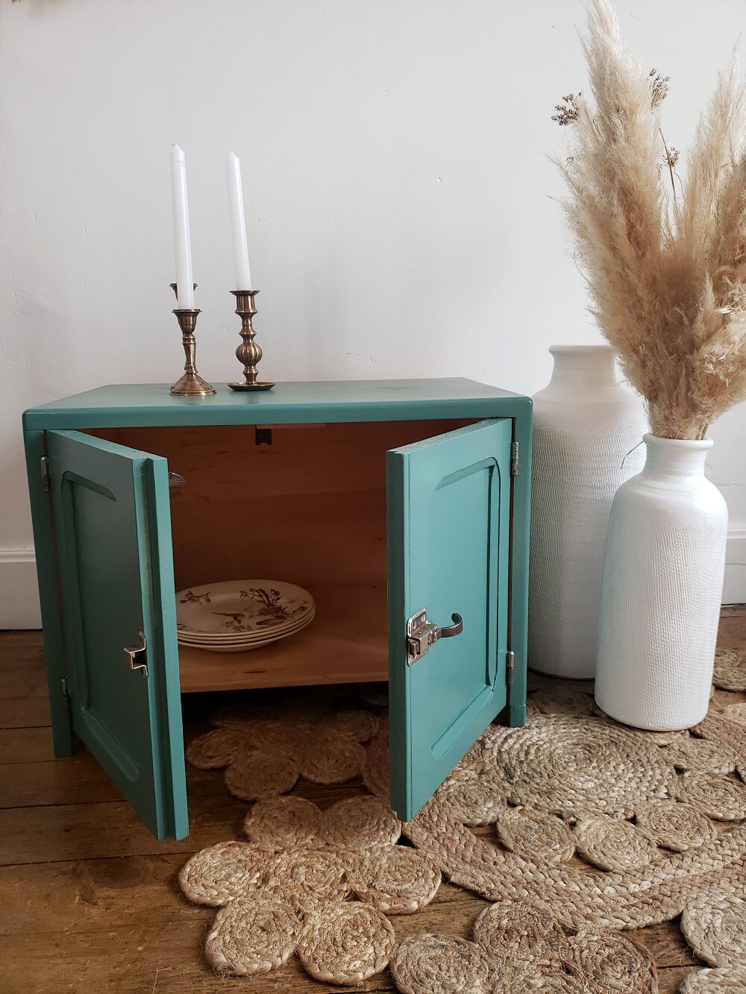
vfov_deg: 67.3
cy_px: 497
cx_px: 373
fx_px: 747
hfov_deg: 53.1
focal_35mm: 26
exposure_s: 1/100
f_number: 1.5
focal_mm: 4.3
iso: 100
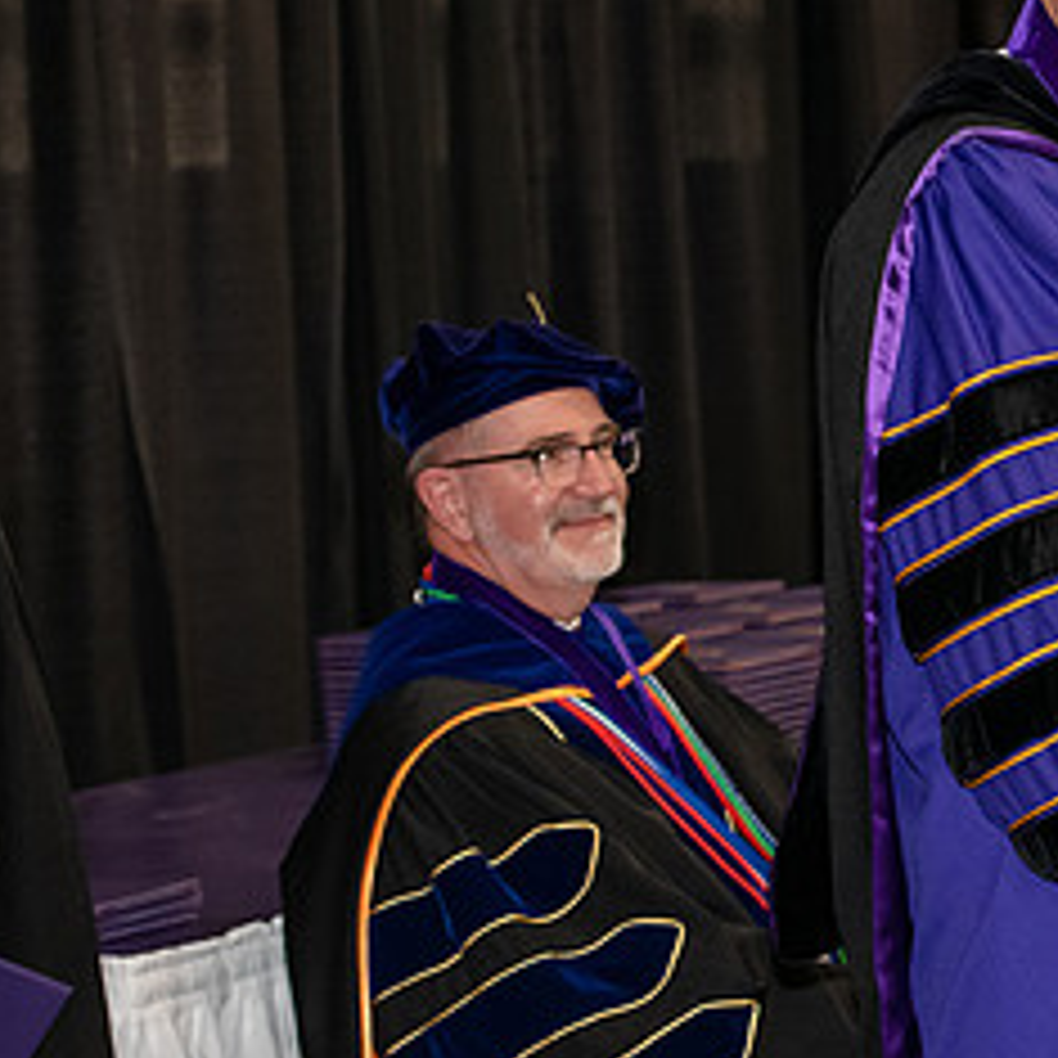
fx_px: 5083
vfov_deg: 11.9
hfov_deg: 11.7
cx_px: 1220
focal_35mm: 147
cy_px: 430
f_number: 5
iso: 2500
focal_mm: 70
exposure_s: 1/200
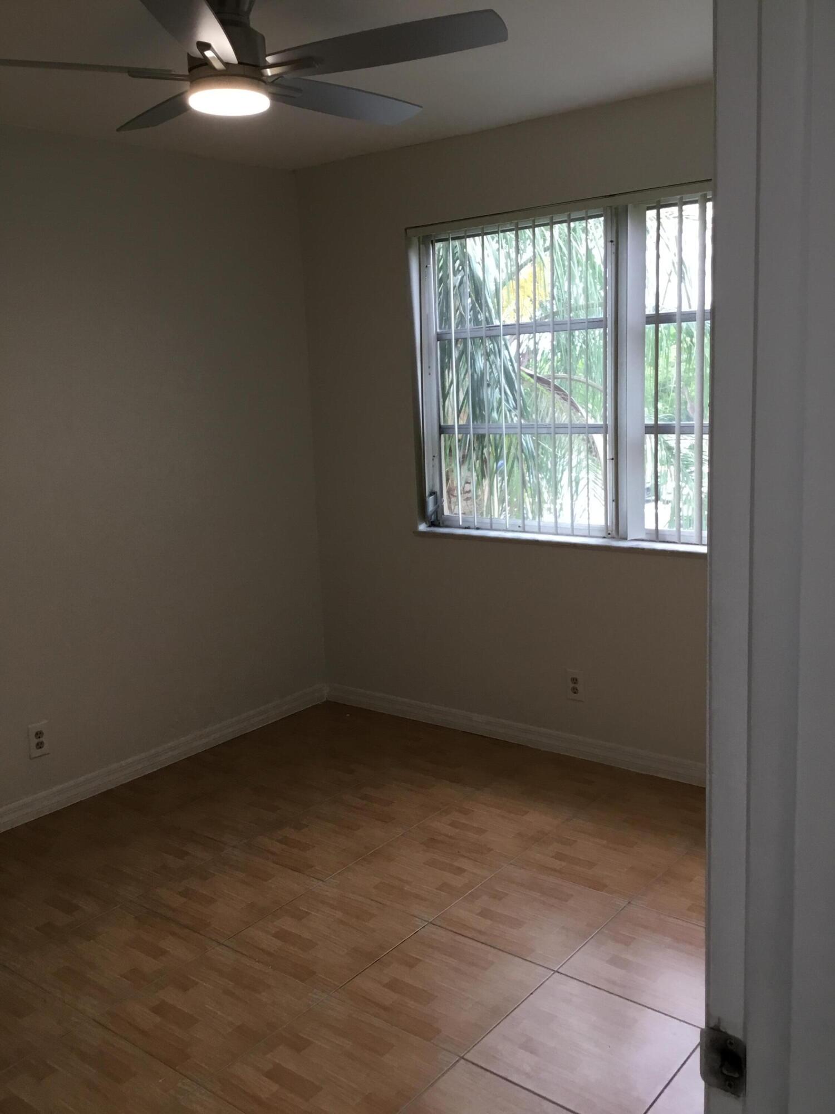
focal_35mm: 31
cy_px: 557
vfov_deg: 58.4
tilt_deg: -10.7
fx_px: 997
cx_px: 418
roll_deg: +3.0
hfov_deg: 45.4
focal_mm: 3.3
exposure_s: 1/30
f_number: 2.4
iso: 25
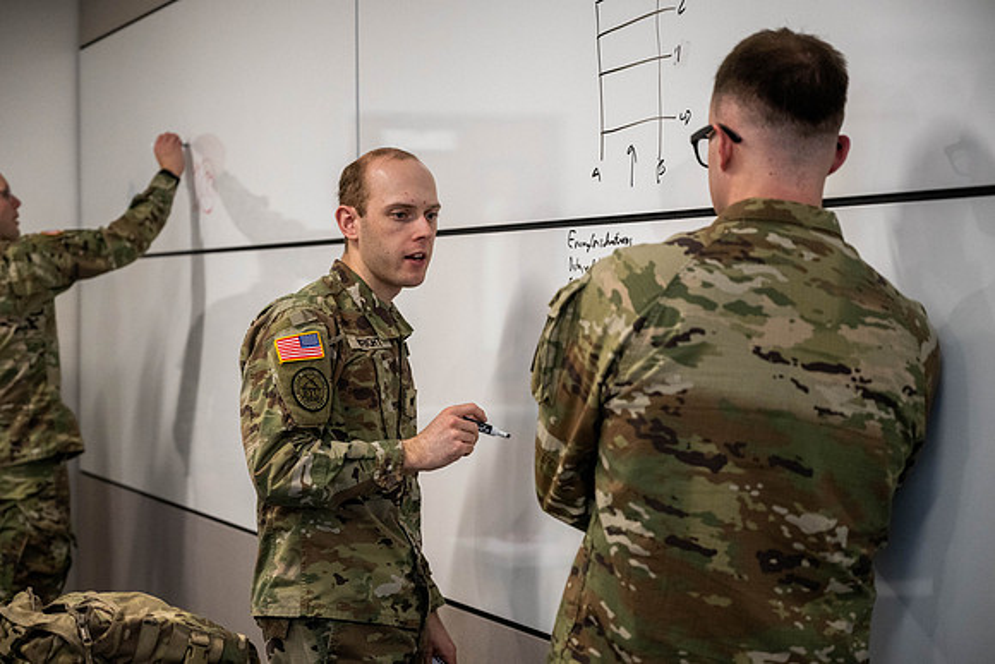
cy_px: 332
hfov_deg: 27.9
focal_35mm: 72
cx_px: 498
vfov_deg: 18.8
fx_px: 2000
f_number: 4
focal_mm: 70
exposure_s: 1/400
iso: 2500
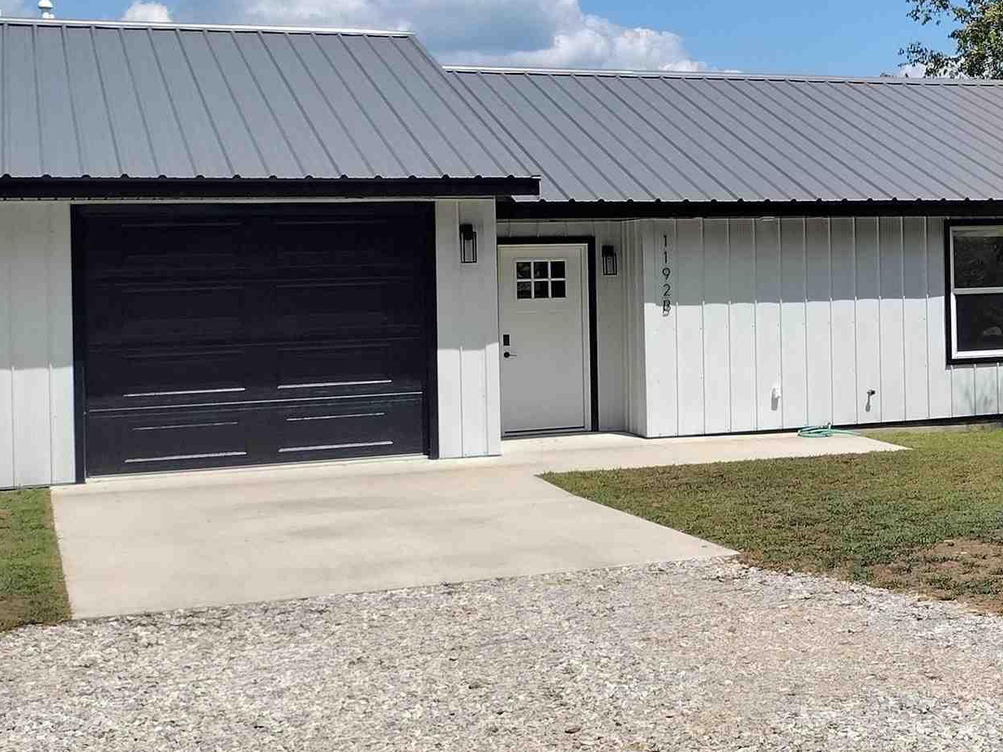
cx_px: 997
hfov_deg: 27.4
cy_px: 244
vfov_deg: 21.8
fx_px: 1941
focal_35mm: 67
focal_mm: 4.71
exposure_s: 1/2847
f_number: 1.7
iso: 100
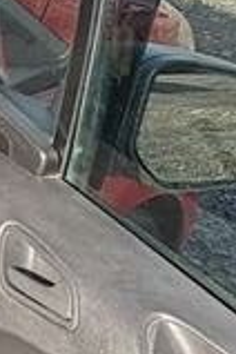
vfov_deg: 22.8
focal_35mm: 82
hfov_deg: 12.8
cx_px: -327
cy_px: -67
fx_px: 806
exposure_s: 1/328
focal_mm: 2.22
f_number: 2.2
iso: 50
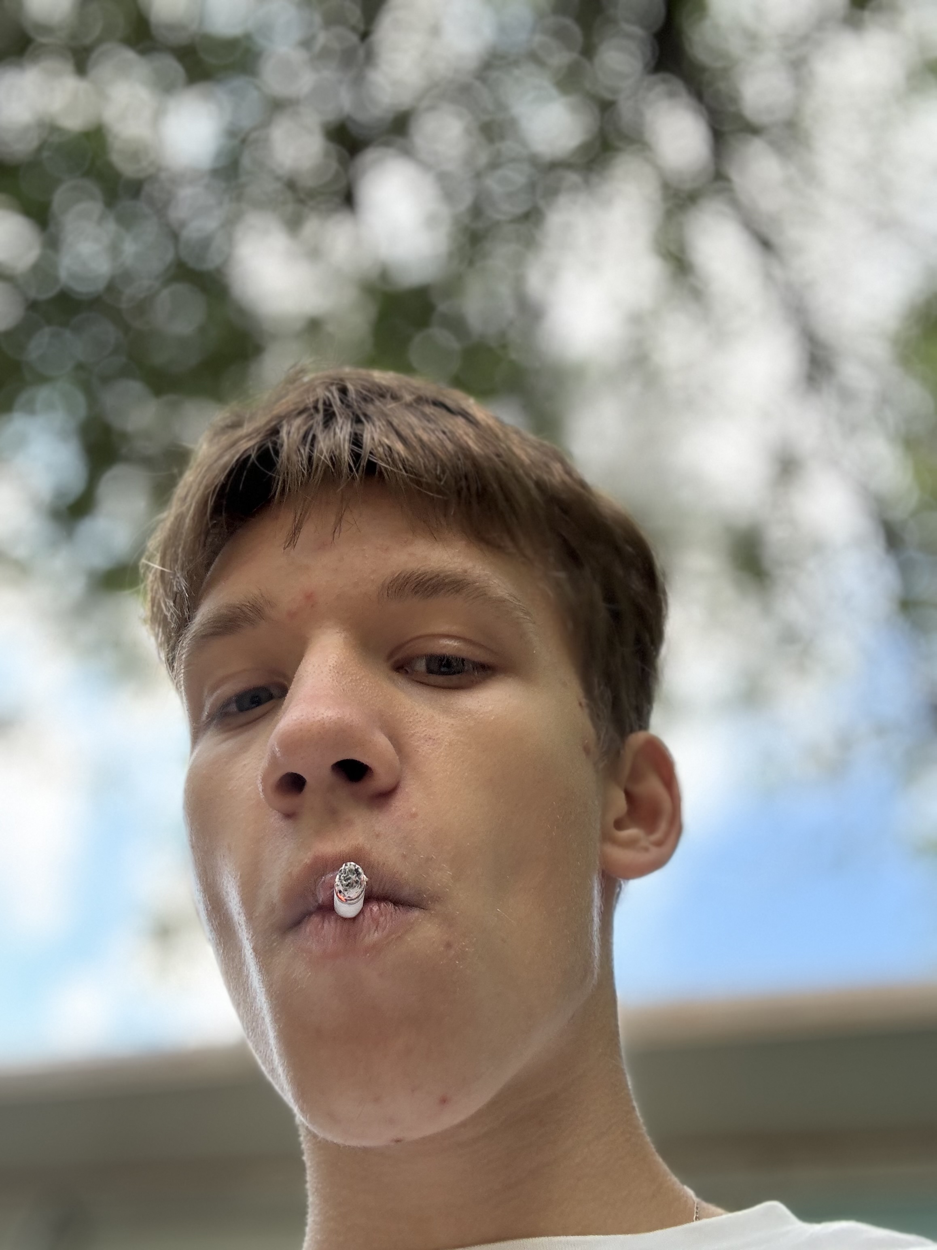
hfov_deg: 46.8
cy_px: 625
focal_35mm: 30
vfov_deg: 60.0
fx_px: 1083
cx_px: 468
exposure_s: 1/76
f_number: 1.9
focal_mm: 2.69
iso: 80
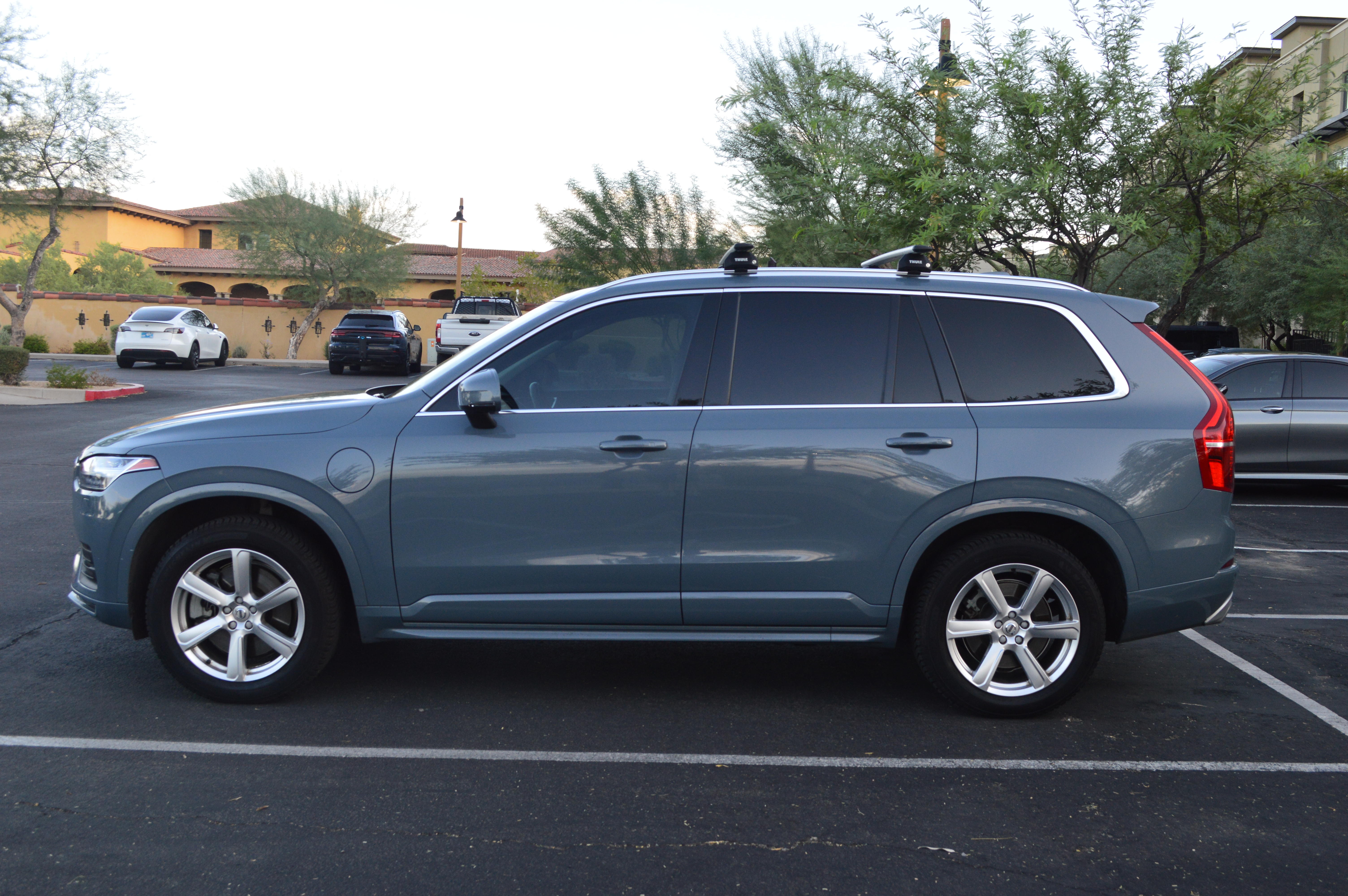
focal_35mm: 36
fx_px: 1347
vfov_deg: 36.8
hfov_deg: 53.2
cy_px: 448
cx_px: 674
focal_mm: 24
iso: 400
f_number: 9
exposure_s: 1/100
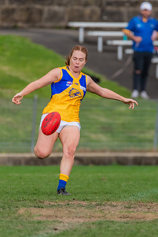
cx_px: 109
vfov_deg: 2.1
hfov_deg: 1.4
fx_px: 6454
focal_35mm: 980
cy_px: 140
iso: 1100
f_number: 6.3
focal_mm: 550
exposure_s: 1/1600
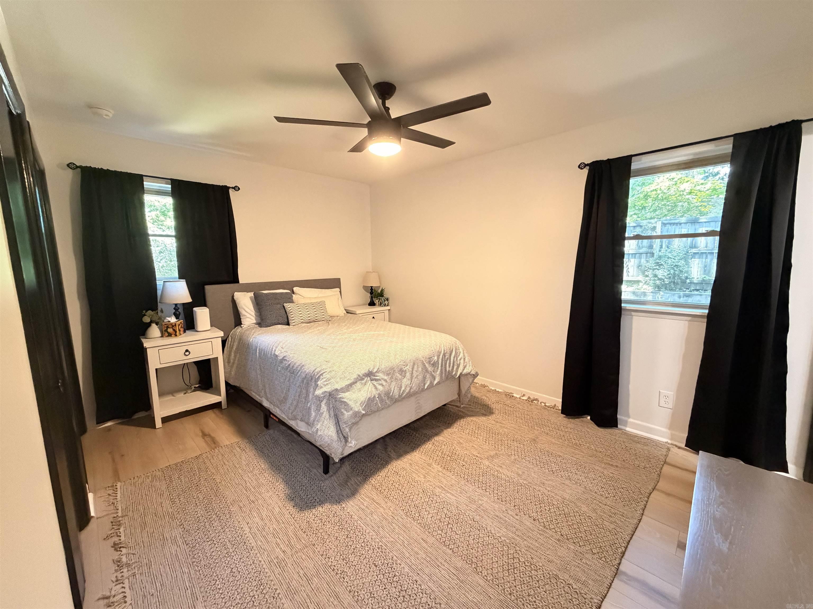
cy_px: 304
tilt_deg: -7.6
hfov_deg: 102.1
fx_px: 329
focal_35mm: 14
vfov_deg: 85.7
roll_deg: +0.7
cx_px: 406
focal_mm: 2.22
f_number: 2.2
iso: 640
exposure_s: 1/60
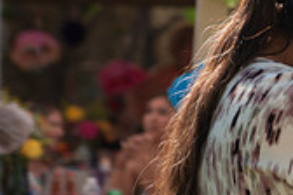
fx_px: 1742
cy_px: 52
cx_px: 460
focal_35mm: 214
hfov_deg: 9.3
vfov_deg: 6.4
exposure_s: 1/2000
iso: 200
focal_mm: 62
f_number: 2.8
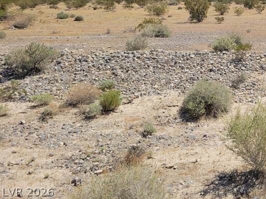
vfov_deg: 27.7
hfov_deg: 35.2
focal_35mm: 50
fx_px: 384
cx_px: 255
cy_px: 8
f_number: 1.8
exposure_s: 1/3727
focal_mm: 5.4
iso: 40
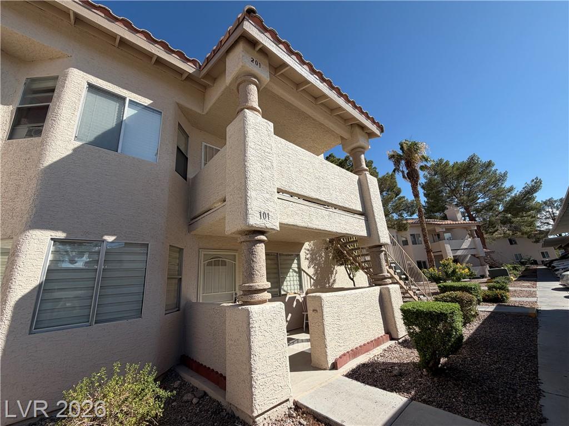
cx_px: 284
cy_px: 213
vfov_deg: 85.7
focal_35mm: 14
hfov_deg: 102.1
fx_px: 230
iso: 20
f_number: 2.2
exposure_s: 1/901
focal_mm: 2.22
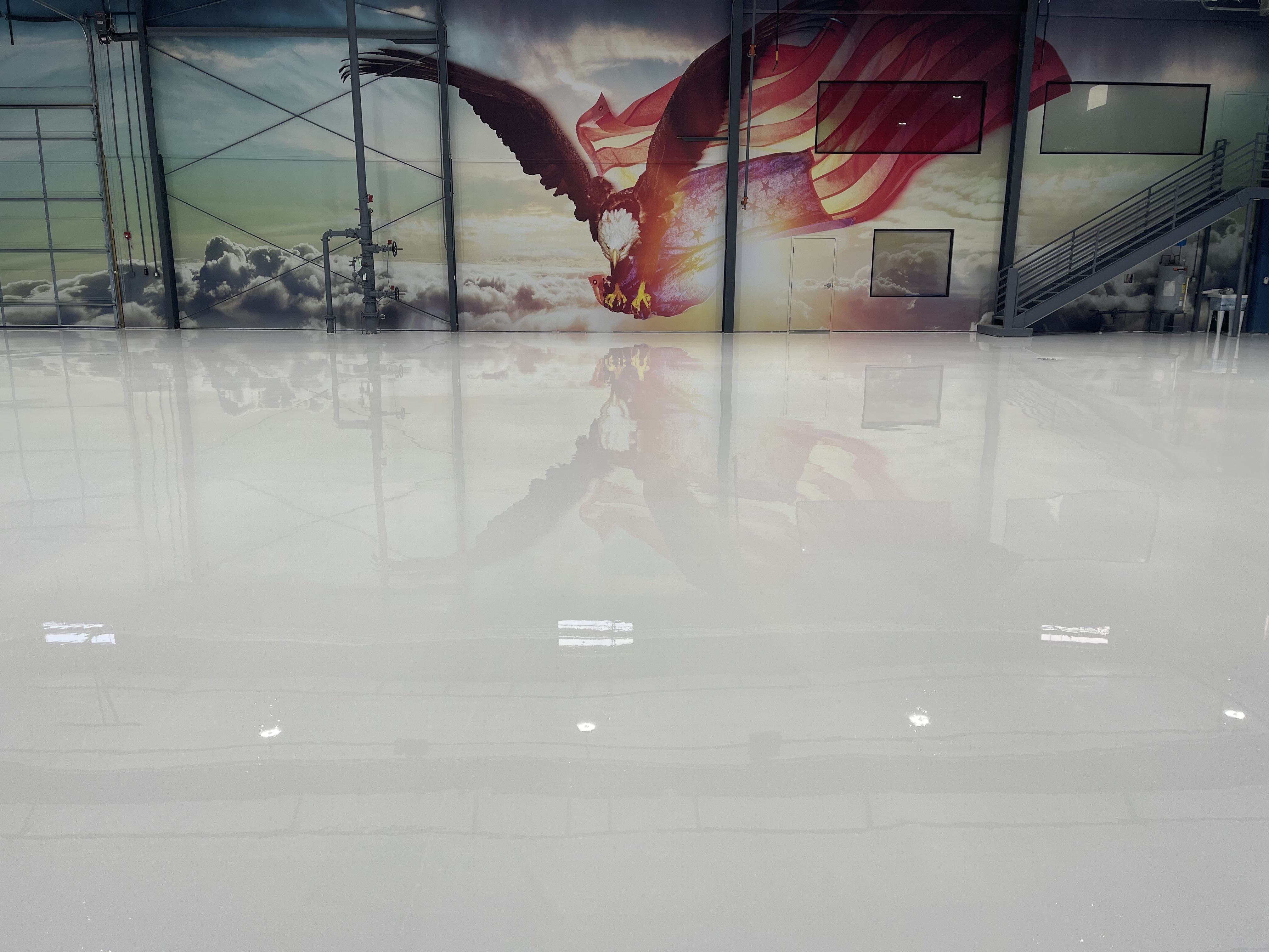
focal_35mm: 26
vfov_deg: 53.1
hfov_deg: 67.3
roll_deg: -0.4
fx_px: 953
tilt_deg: -13.5
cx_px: 634
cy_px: 476
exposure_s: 1/120
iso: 40
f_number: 1.6
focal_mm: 5.1
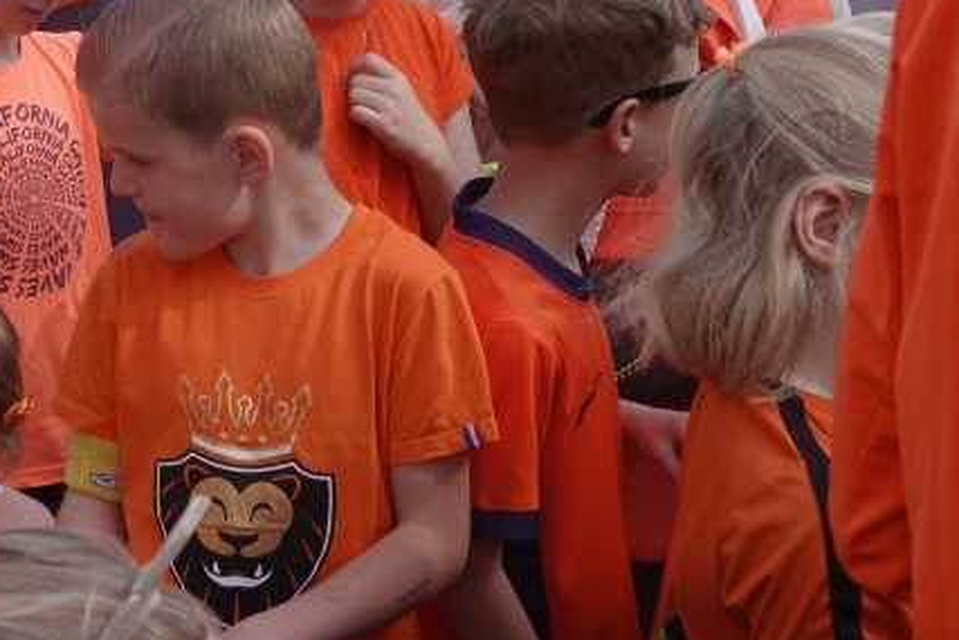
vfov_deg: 13.9
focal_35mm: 97
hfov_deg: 20.6
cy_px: 9
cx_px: 83
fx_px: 2585
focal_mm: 16.92
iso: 100
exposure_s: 1/400
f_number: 4
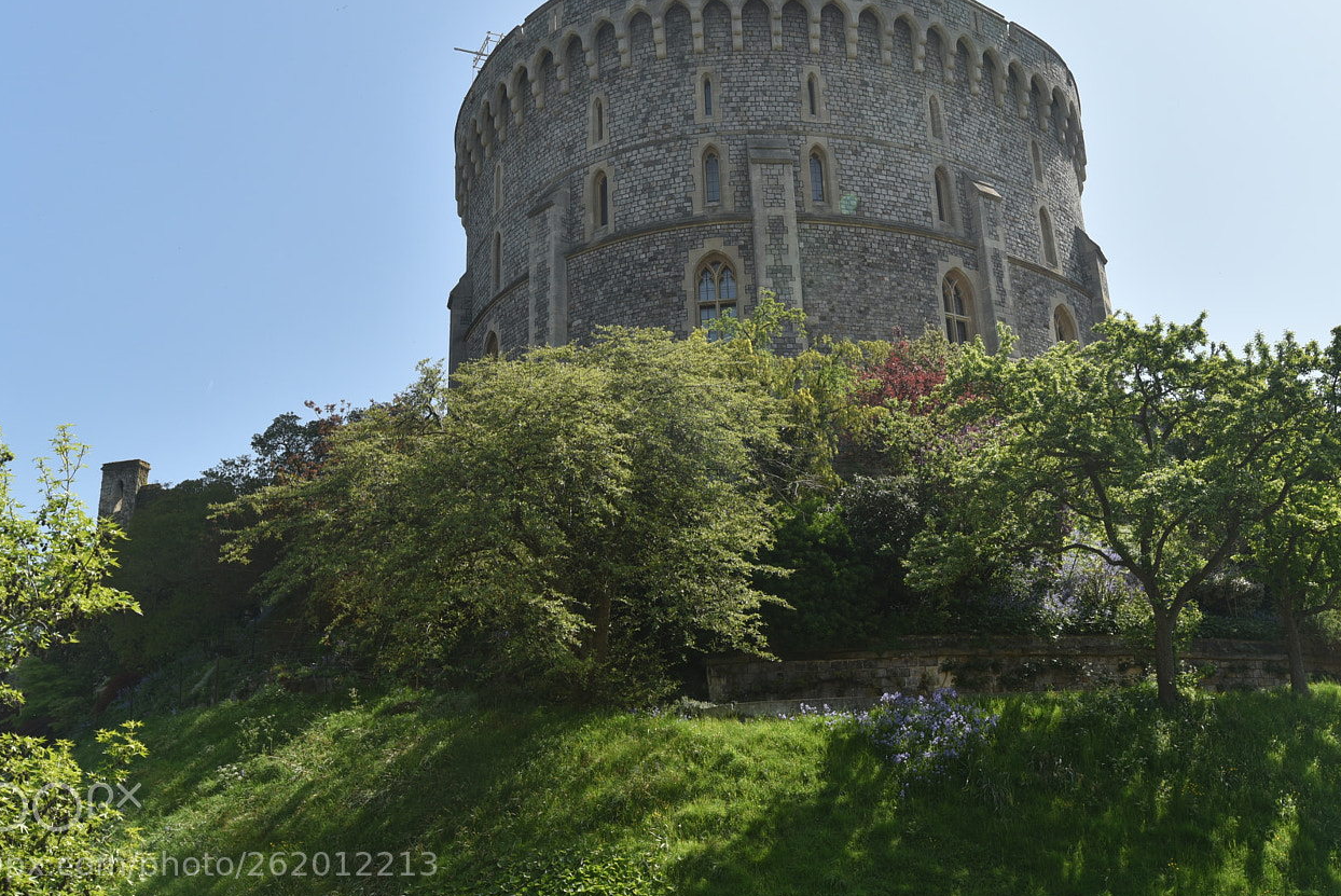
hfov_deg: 53.0
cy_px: 373
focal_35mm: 36
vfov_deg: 36.8
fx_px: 1342
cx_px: 736
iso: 160
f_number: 9
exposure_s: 1/320
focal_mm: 28
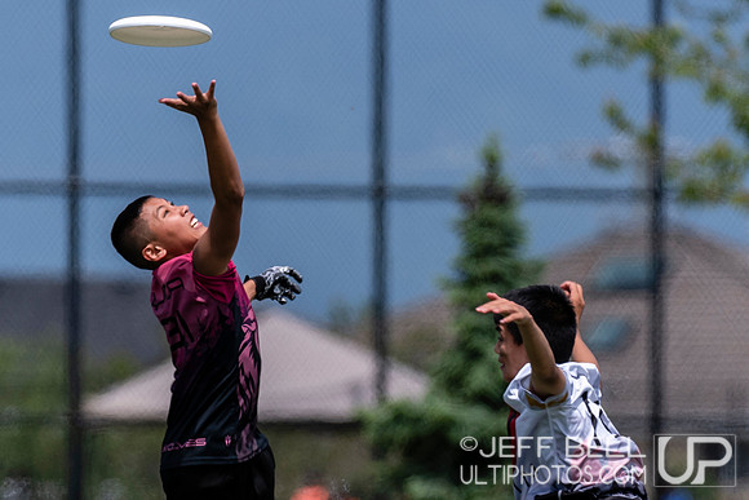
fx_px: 20204
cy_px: 329
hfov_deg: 2.1
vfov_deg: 1.4
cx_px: 409
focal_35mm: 971
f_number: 4
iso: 160
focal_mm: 330
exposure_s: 1/1600
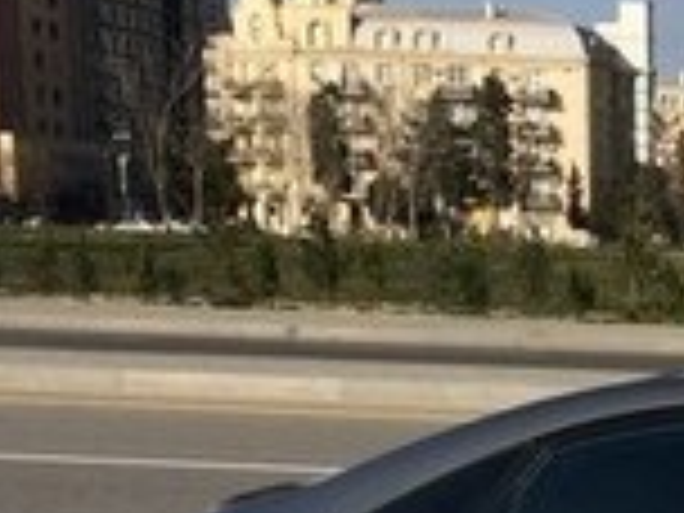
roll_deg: -2.4
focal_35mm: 126
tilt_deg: -11.1
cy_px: 758
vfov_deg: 11.3
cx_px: 1148
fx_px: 2490
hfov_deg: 14.2
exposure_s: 1/2740
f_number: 2.2
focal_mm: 4.15
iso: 32
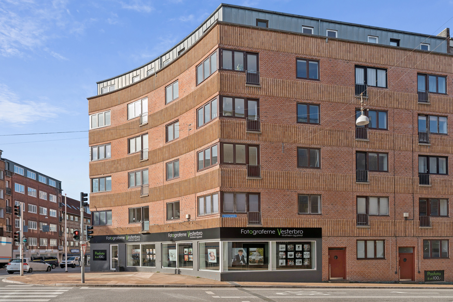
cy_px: 151
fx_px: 302
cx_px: 226
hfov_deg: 73.7
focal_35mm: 24
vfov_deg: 53.1
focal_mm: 24
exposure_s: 1/640
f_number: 10
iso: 400
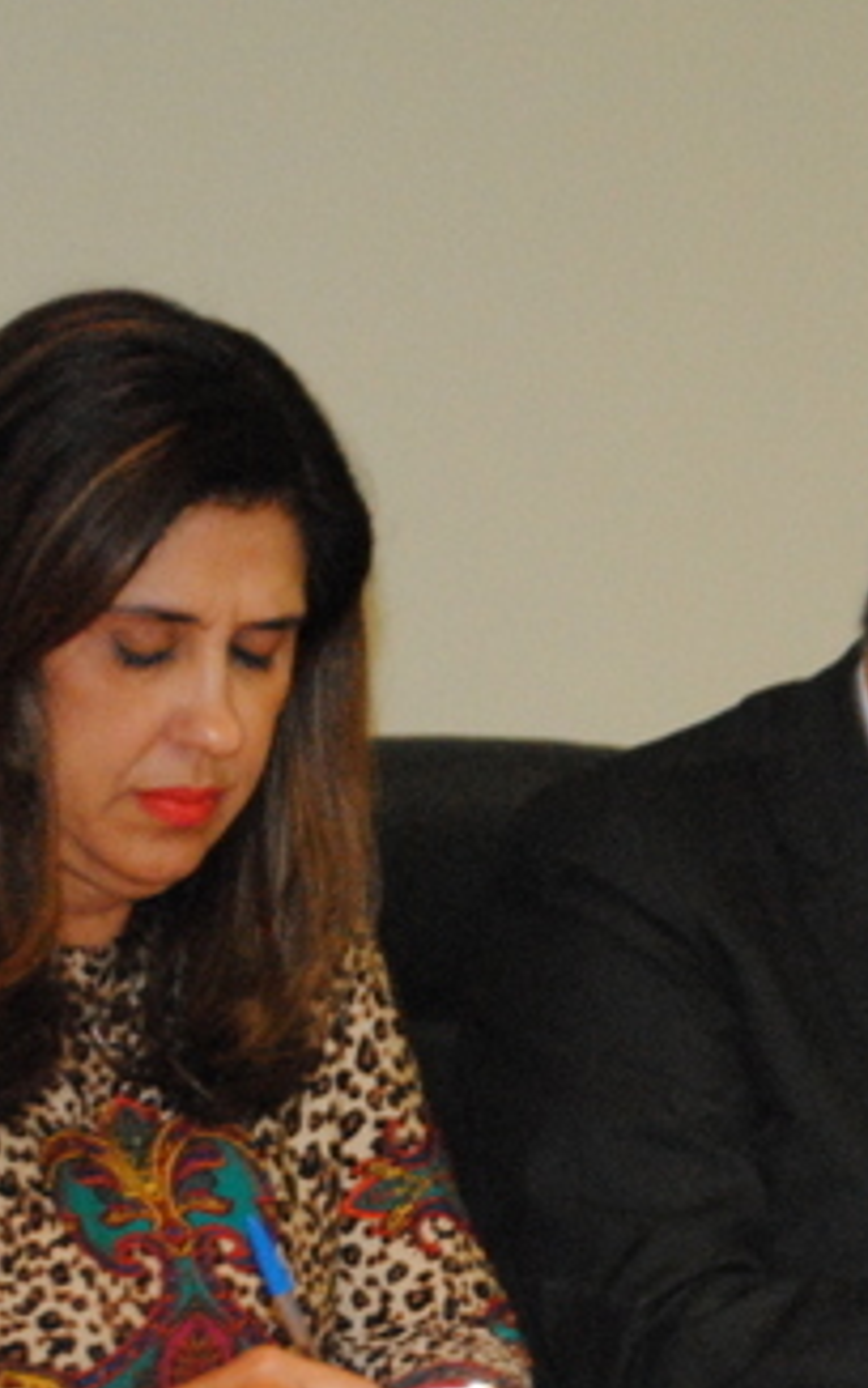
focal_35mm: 173
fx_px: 6542
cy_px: 975
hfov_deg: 7.5
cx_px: 923
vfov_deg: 12.1
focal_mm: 46
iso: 1600
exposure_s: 1/30
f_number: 5.3
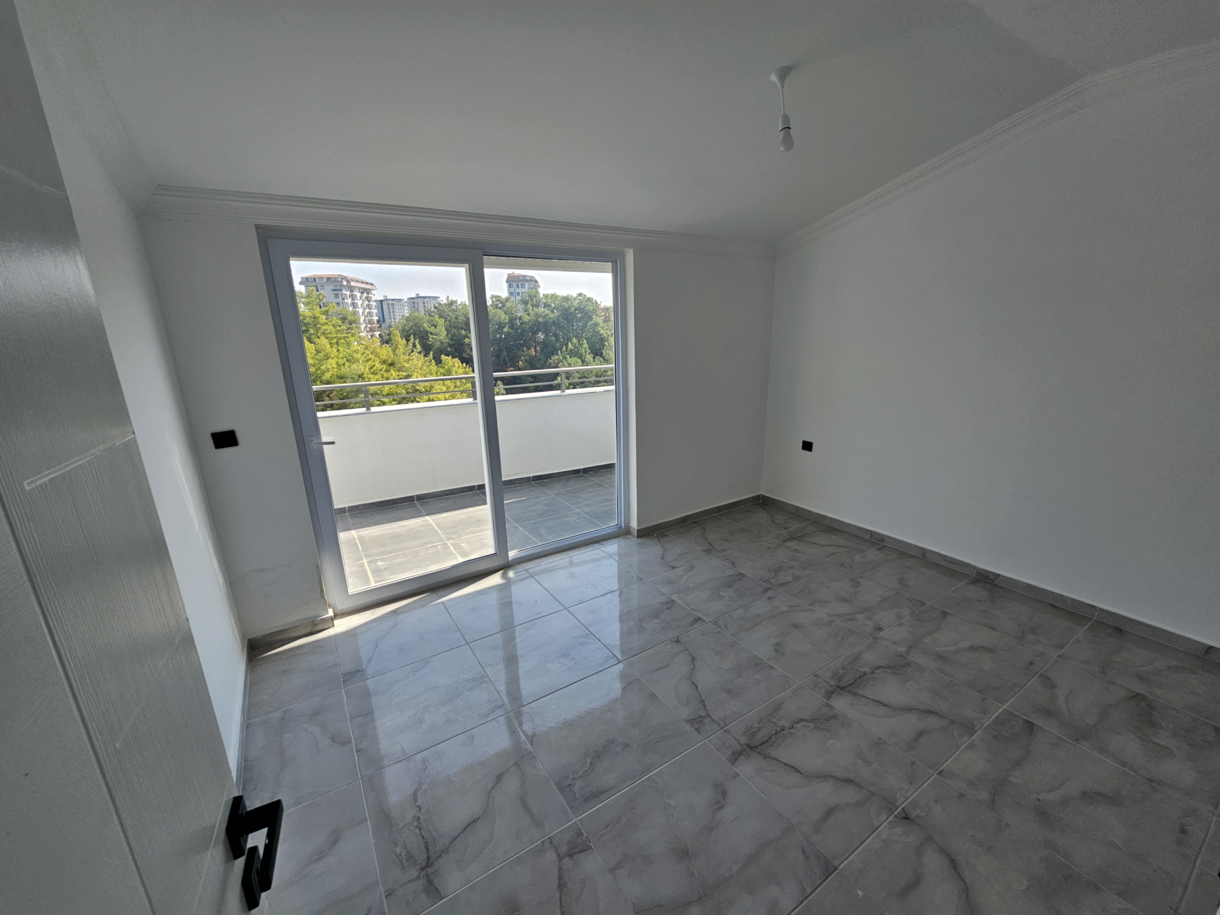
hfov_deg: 106.2
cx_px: 610
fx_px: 458
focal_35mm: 13
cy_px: 458
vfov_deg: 89.9
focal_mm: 2.2
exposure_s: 1/466
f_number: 2.2
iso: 50
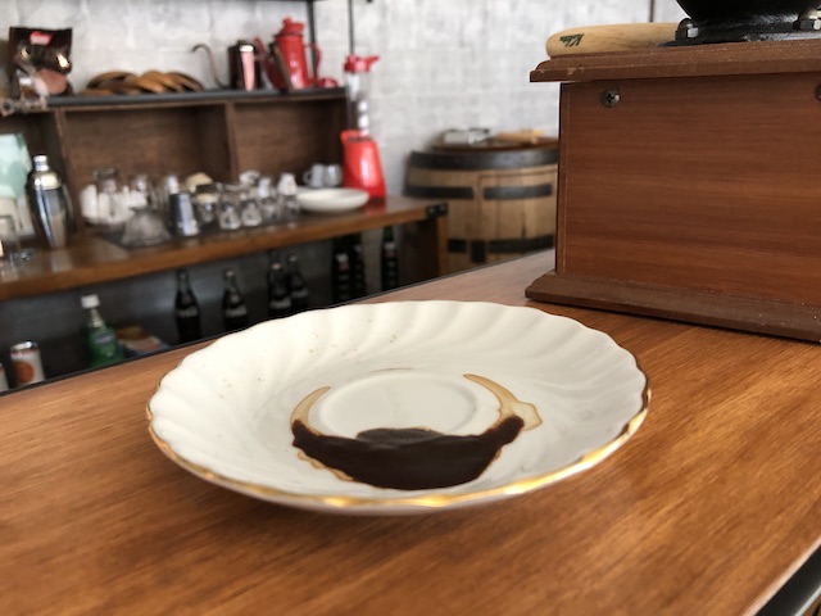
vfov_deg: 49.7
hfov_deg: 63.4
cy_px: 308
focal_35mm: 28
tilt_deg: -24.1
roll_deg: +2.1
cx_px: 410
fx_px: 664
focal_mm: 4
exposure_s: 1/15
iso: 64
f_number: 1.8
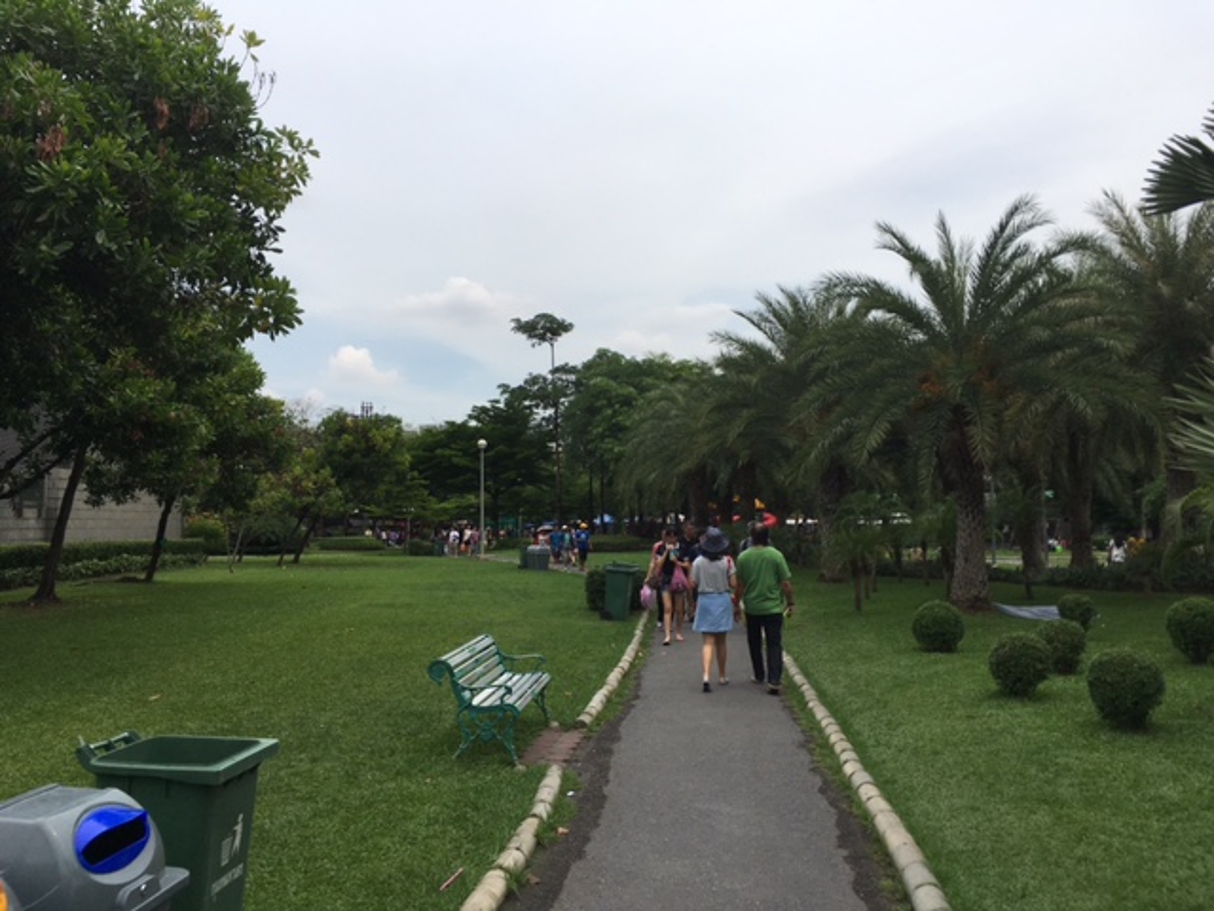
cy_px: 456
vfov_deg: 48.2
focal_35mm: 29
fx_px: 1017
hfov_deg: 61.7
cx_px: 607
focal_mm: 4.15
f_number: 2.2
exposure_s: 1/2653
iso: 25
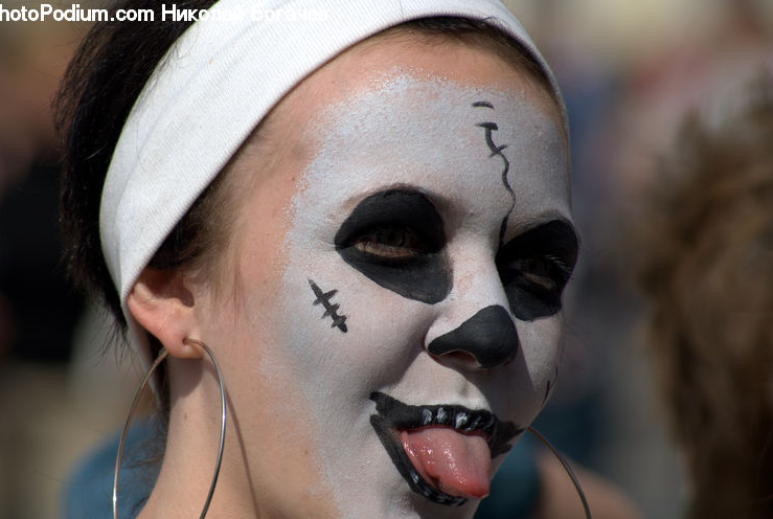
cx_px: 360
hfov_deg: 4.5
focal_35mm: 457
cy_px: 305
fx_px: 9833
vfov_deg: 3.0
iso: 100
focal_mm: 250
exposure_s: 1/400
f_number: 8
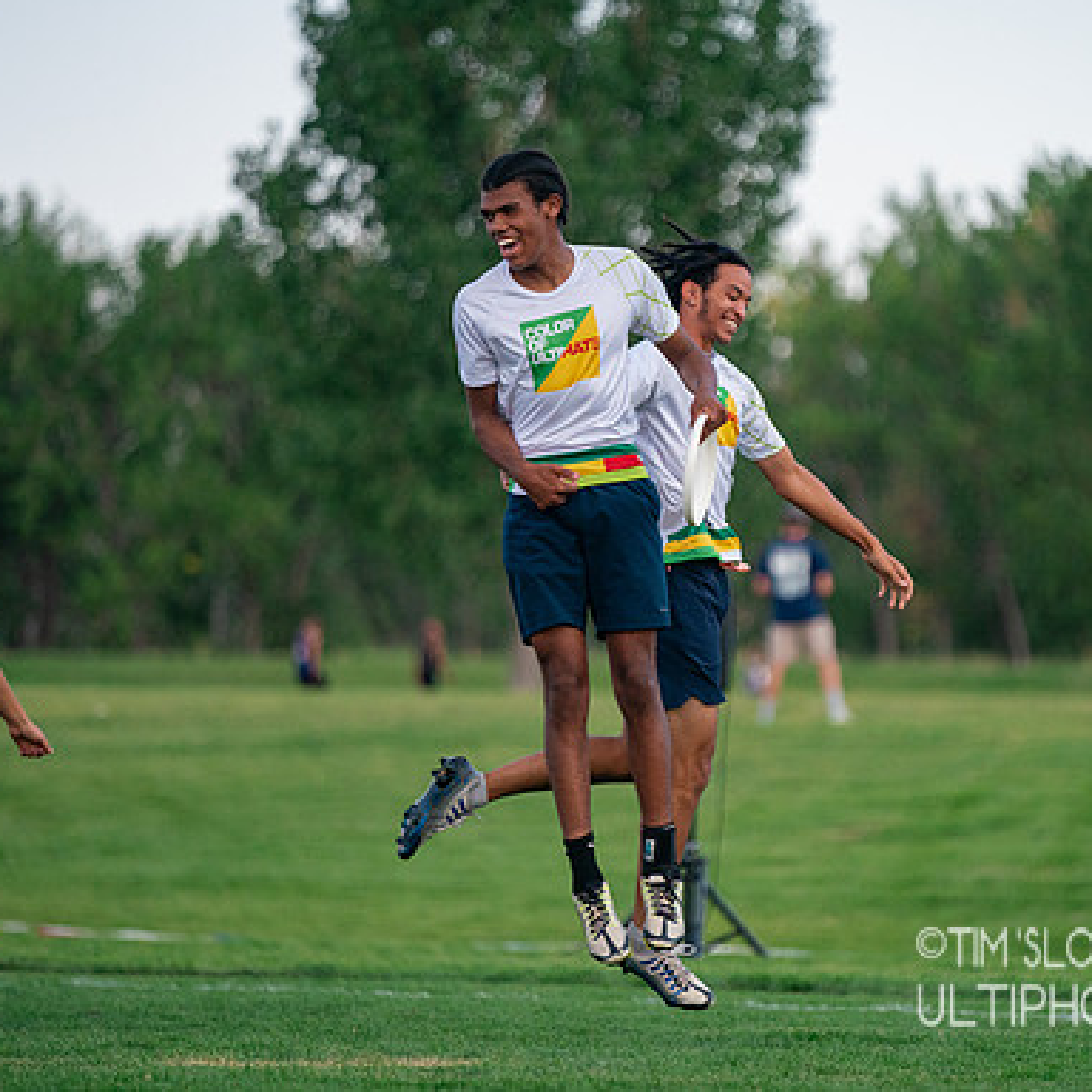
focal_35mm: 257
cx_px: 737
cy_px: 545
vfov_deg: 6.8
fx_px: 9172
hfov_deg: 6.8
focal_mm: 200
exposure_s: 1/4000
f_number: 2.8
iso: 1600
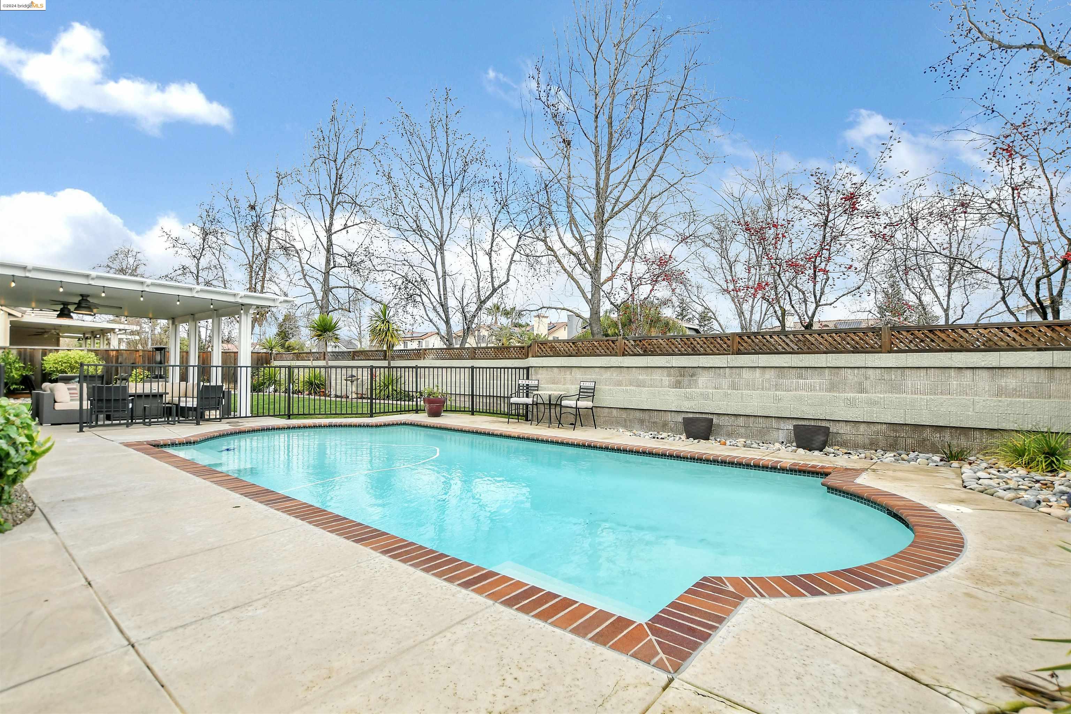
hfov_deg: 100.4
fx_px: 446
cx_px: 536
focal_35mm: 15
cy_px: 357
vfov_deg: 77.3
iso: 500
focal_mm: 10
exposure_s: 1/500
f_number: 4
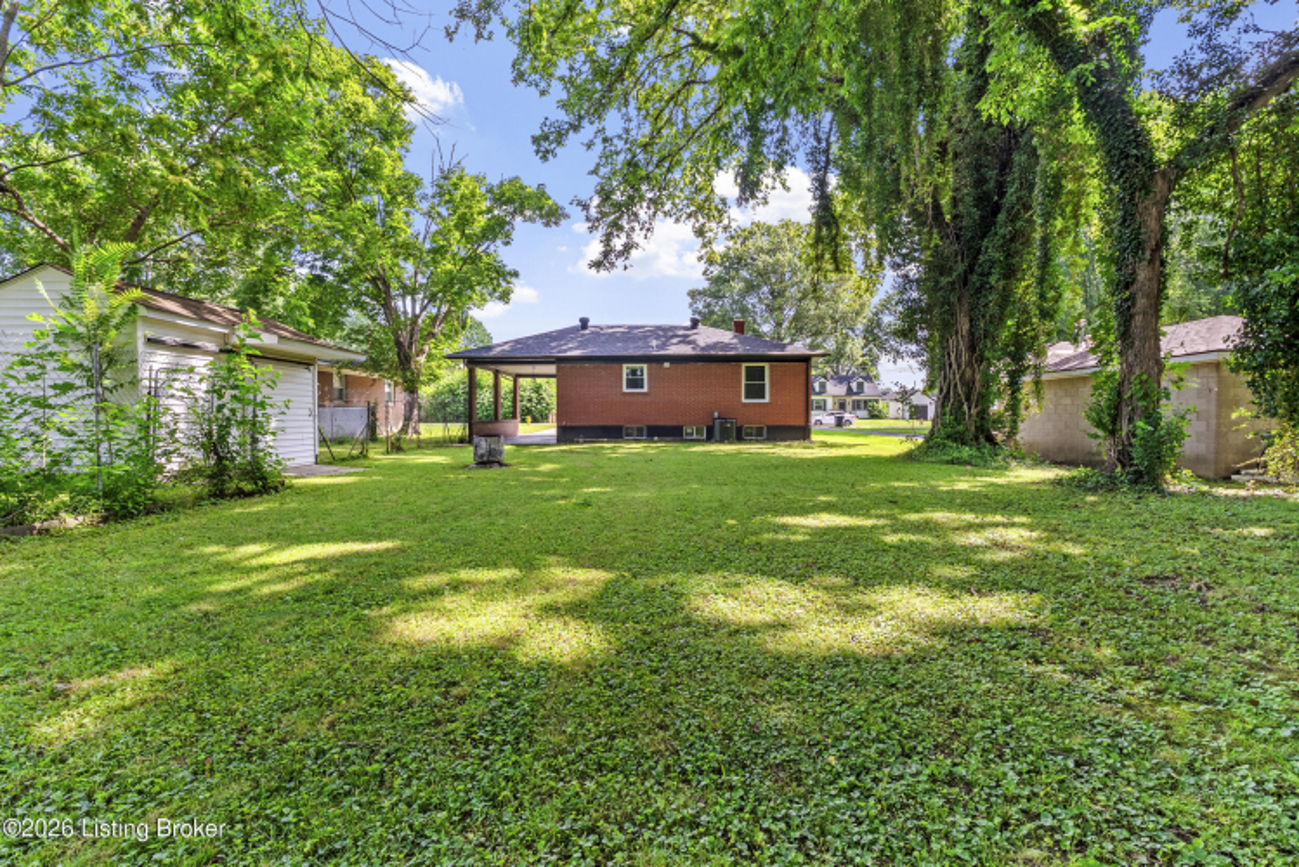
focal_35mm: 16
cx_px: 650
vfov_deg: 73.8
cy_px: 434
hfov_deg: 96.7
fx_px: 578
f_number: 11
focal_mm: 16
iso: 400
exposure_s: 1/25
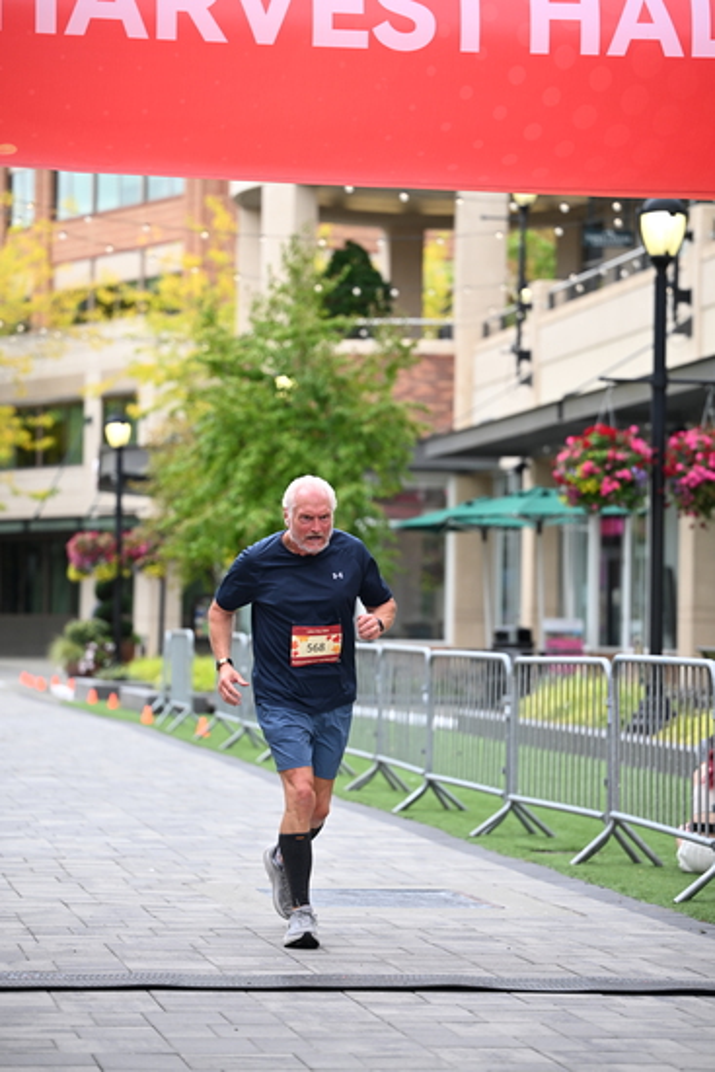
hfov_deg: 13.3
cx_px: 358
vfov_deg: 19.8
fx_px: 3066
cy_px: 536
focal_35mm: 103
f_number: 2.8
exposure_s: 1/1250
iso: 640
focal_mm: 103
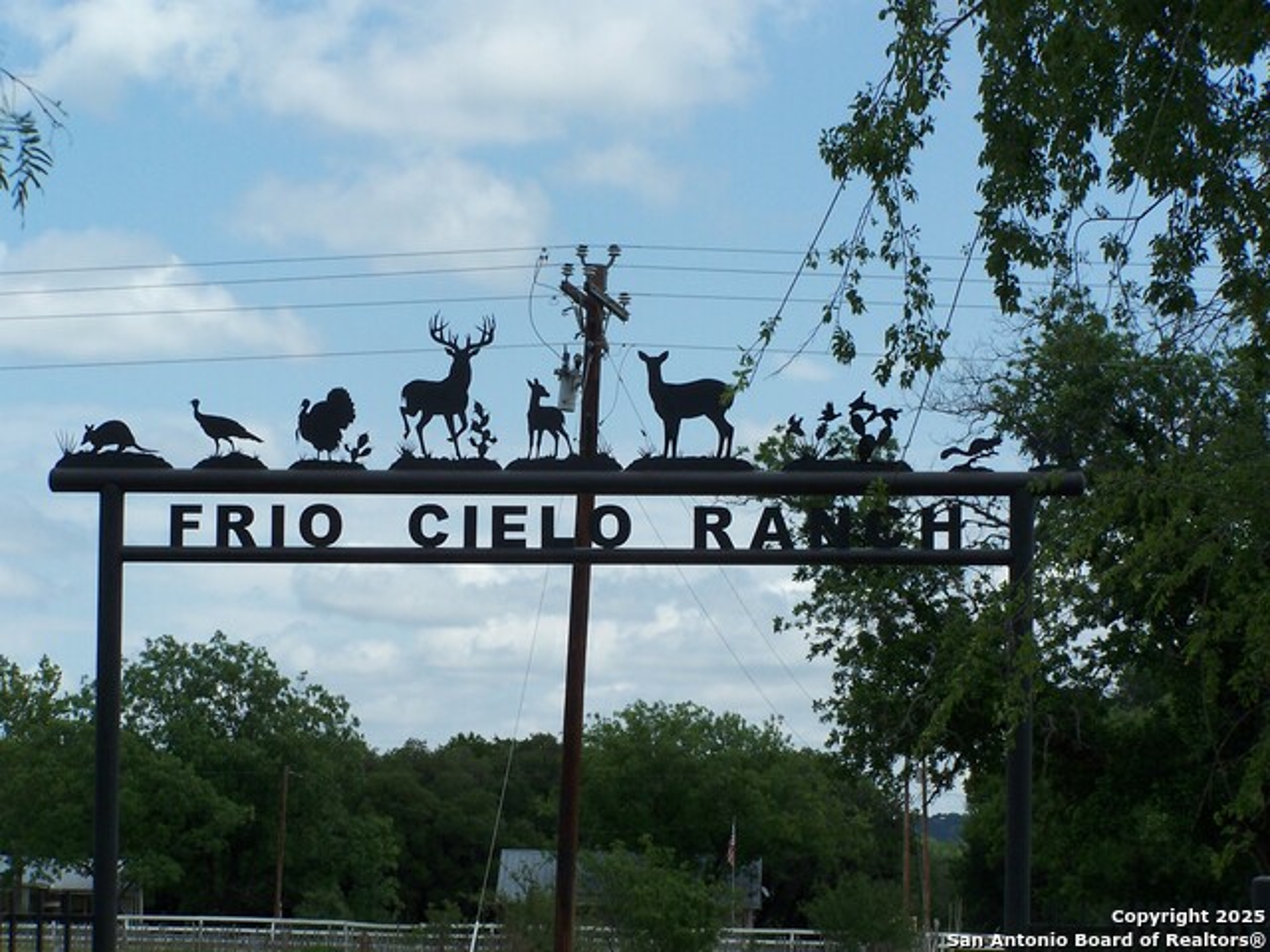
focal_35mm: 117
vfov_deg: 12.7
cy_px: 476
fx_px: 4293
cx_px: 635
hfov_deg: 16.8
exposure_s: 1/750
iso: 80
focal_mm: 19.4
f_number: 4.5
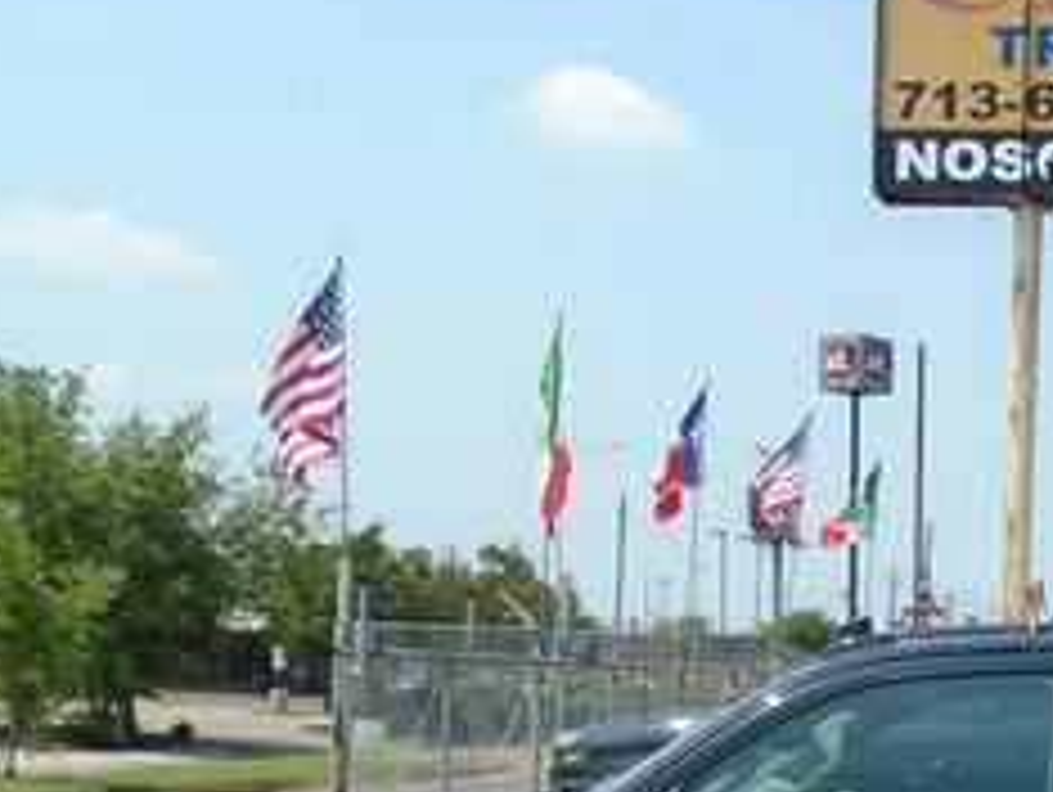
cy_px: 796
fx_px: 2162
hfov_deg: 25.2
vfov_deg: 20.1
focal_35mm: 71
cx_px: 1188
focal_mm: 4.6
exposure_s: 1/160
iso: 100
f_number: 8
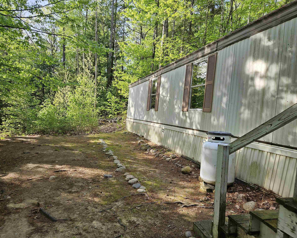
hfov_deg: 70.2
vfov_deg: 58.8
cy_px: 119
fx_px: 211
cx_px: 139
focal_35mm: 24
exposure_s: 1/214
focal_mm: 5.4
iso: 25
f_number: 1.8
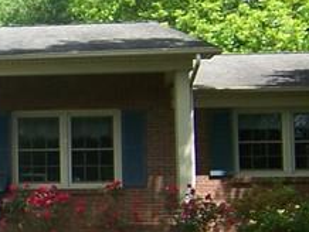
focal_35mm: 108
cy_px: 190
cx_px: -227
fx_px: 965
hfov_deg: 15.8
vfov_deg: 13.7
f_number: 2.8
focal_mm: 3.8
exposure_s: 1/320
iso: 64
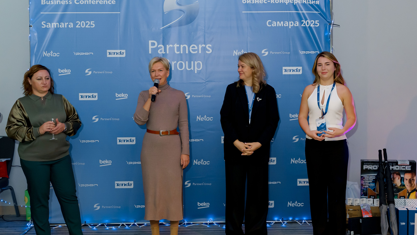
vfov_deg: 25.4
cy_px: 118
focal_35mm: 47
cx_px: 234
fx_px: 520
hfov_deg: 43.6
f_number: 5.6
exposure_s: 1/125
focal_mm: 35
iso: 3200
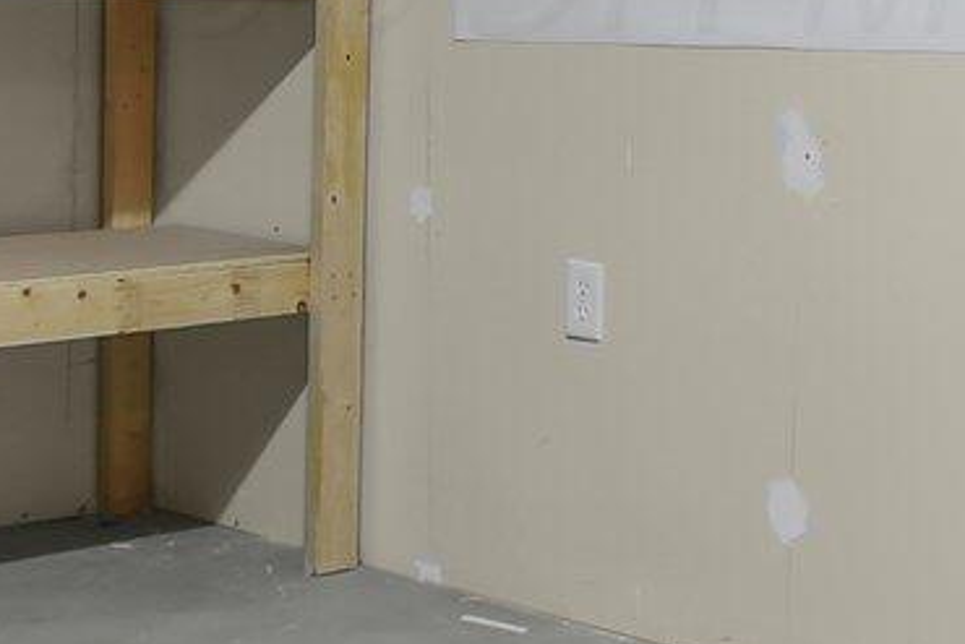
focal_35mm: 83
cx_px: 678
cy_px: -46
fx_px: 2226
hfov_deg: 24.3
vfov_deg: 16.0
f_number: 7.1
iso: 640
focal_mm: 10
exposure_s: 1/15
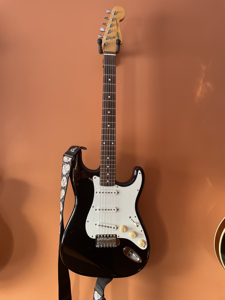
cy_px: 150
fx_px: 225
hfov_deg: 53.1
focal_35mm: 26
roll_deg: +0.7
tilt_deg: +1.1
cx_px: 112
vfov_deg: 67.3
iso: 200
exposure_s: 1/60
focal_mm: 4.2
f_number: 1.6
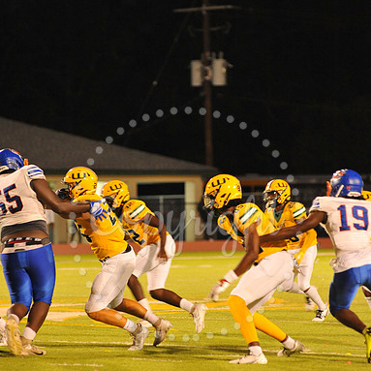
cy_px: 223
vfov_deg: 6.8
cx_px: 186
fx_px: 3116
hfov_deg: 6.8
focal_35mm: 257
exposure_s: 1/160
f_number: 4
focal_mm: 200
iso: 3200
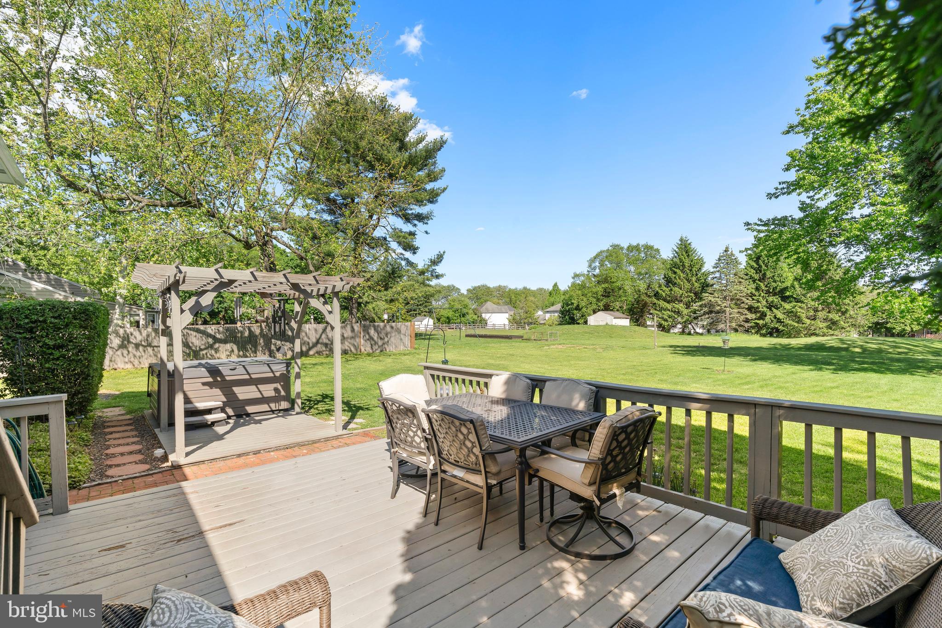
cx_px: 471
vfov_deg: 73.7
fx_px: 419
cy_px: 314
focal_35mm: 16
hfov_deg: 96.7
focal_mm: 16
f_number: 10
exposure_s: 1/160
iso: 250
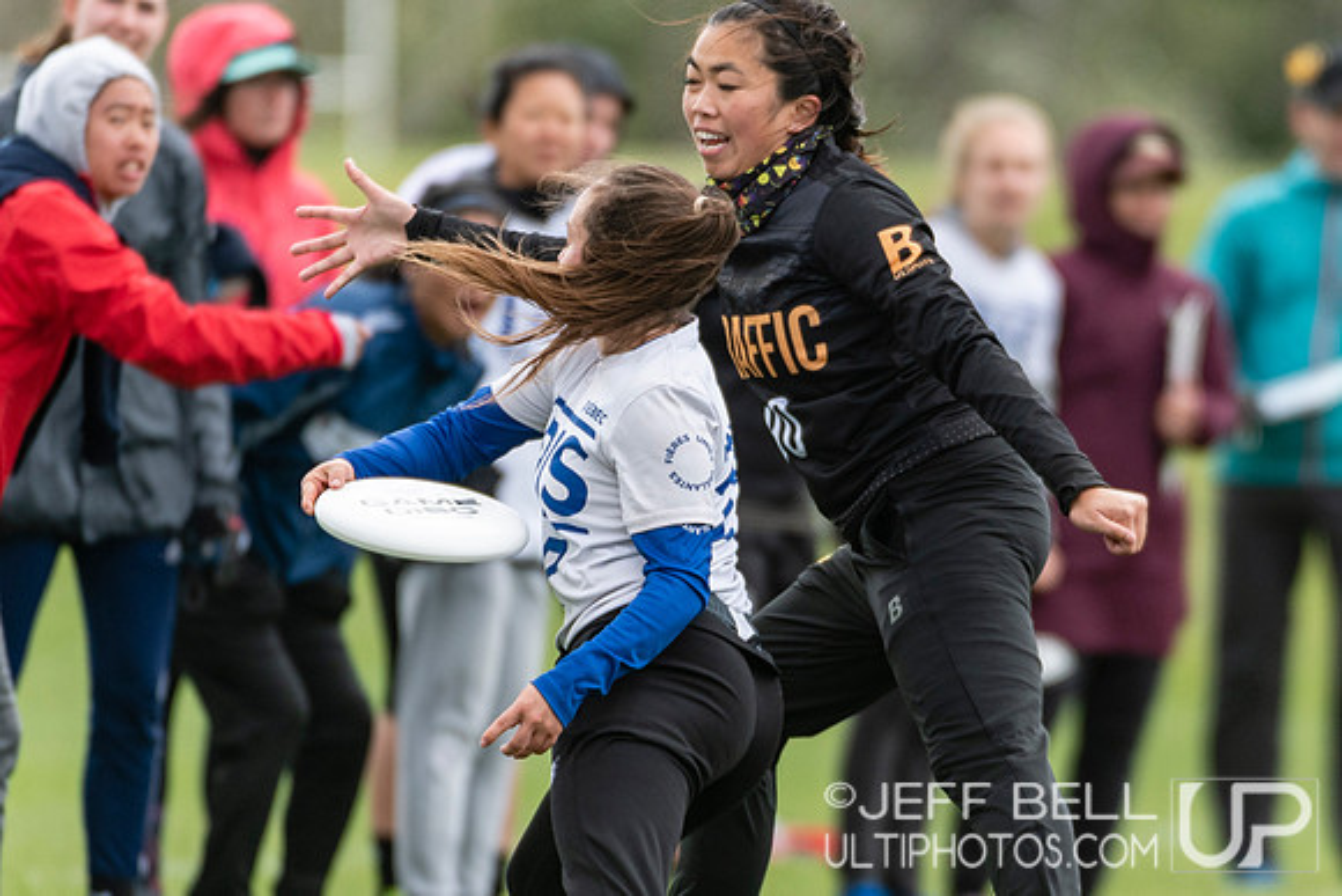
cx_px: 996
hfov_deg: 2.4
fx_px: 32577
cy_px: 536
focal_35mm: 874
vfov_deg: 1.6
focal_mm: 360
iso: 320
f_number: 4
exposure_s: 1/1250
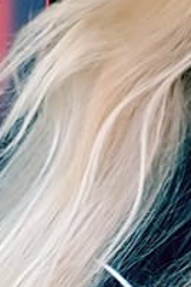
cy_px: 111
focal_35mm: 98
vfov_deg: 20.8
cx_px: 368
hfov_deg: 12.5
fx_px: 780
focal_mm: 2.1
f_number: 1.7
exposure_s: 1/111
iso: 50
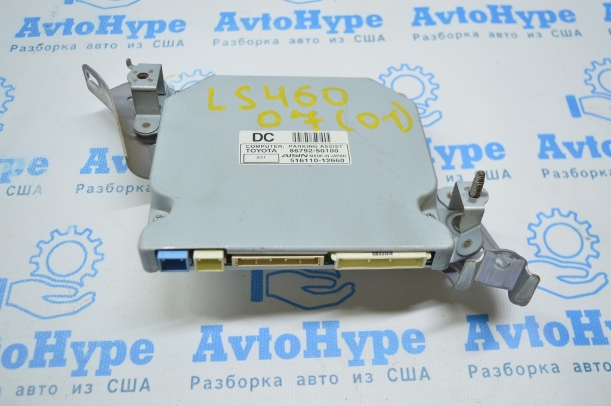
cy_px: 203
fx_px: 610
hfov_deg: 53.2
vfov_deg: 36.8
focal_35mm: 36
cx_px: 306
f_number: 4
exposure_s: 1/60
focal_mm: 24
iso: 400
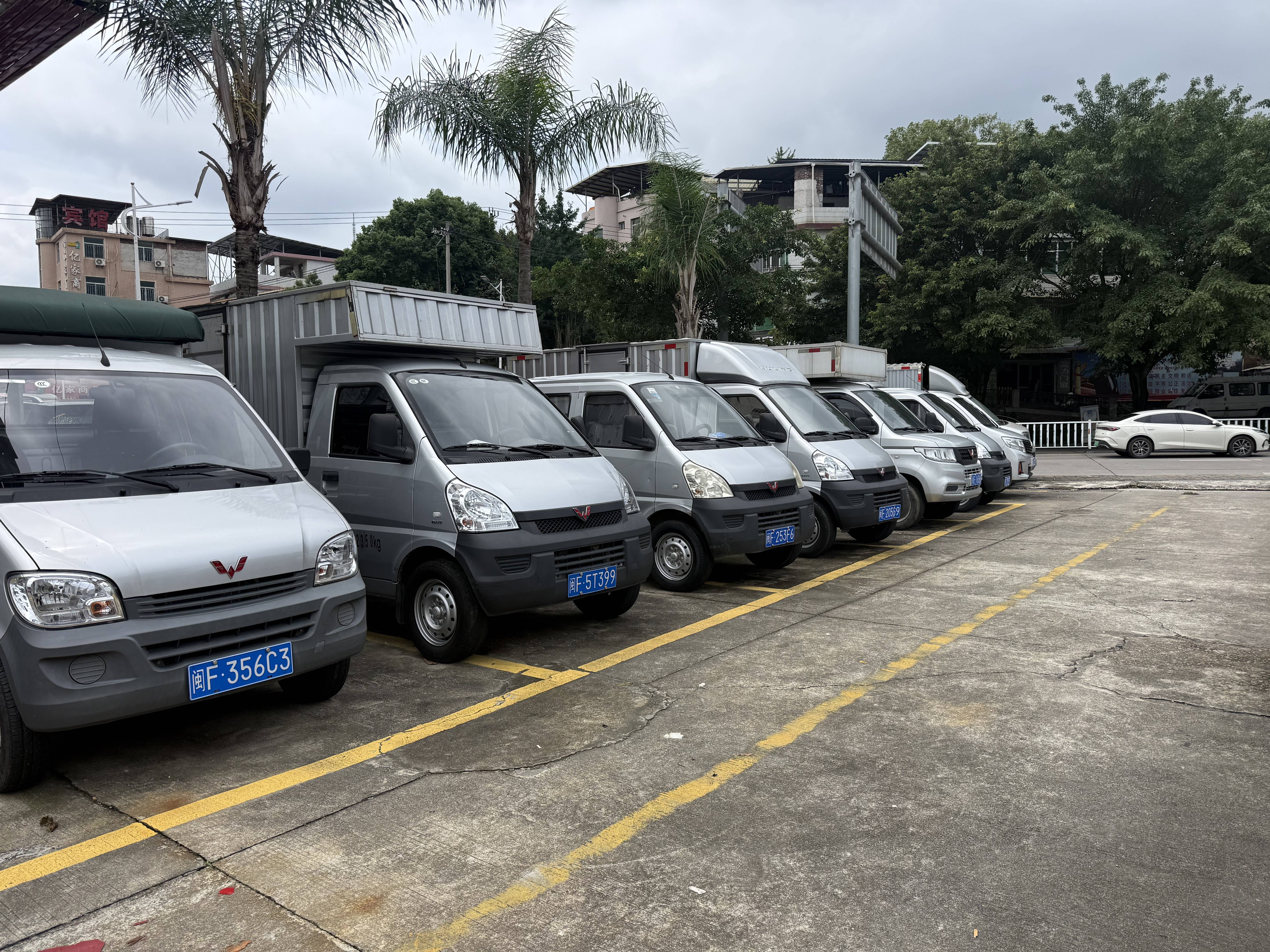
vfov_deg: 56.8
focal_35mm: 24
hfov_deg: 71.6
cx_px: 635
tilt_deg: -3.3
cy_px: 476
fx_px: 881
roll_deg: +0.4
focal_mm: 6.76
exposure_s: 1/4673
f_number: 1.78
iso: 80
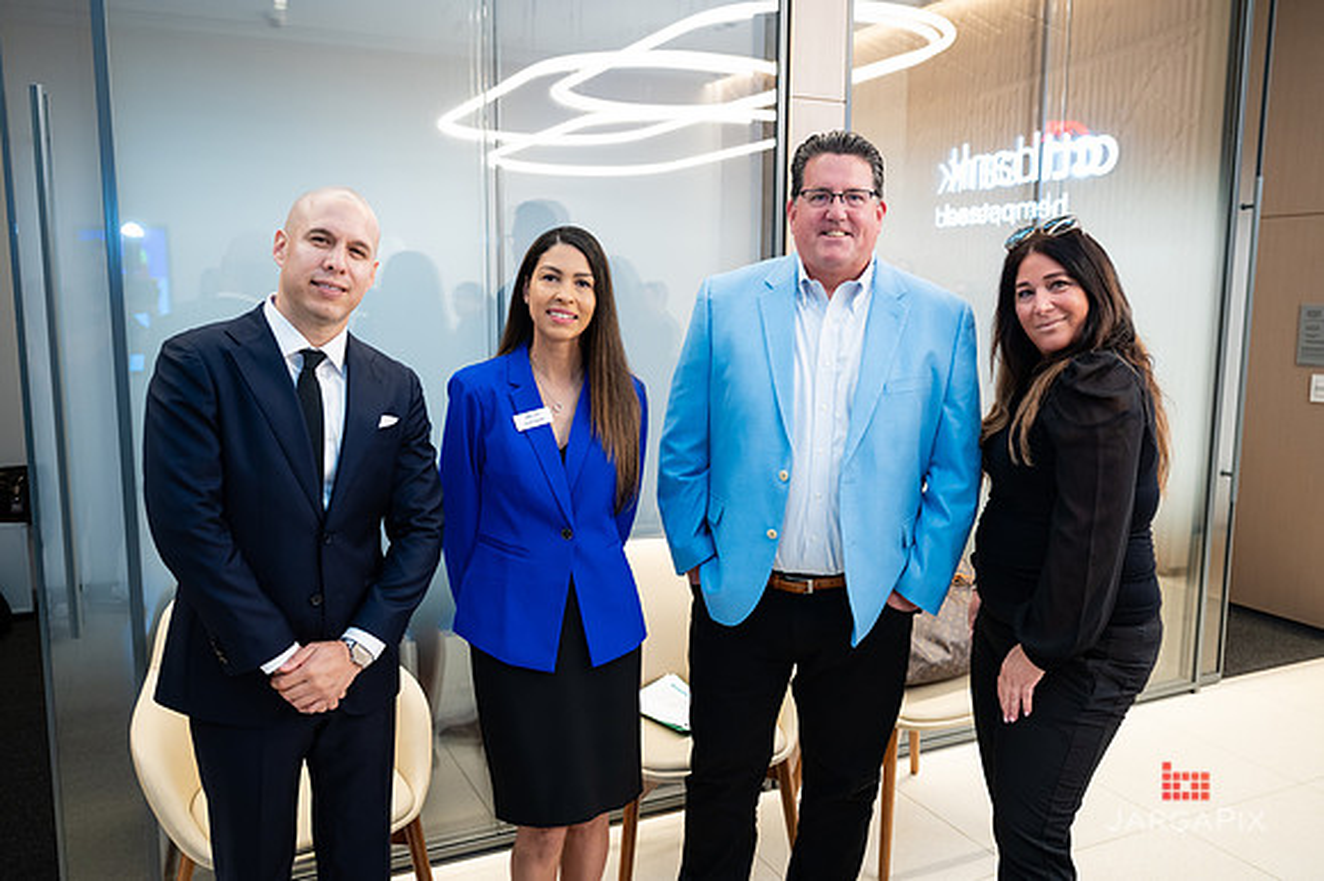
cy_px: 440
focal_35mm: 29
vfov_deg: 44.4
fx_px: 1081
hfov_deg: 63.0
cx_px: 663
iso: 1250
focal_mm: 29
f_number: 3.2
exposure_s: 1/200
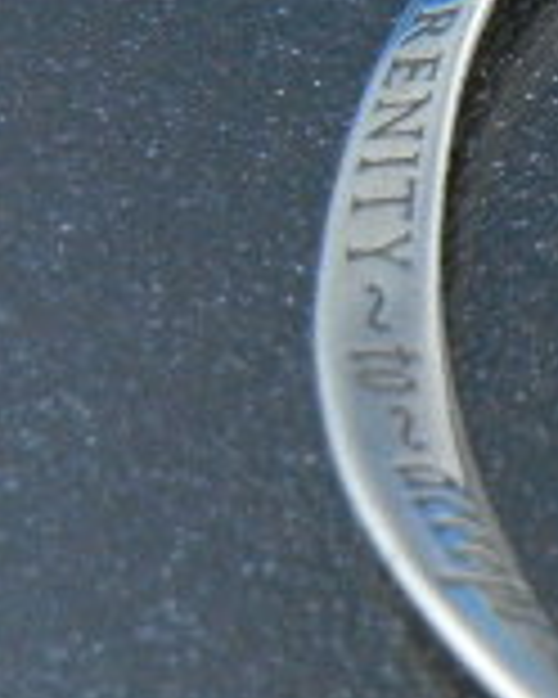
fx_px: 3241
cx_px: 1220
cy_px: 302
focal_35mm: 157
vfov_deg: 12.3
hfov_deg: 9.1
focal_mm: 7.1
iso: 800
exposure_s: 1/30
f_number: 7.4
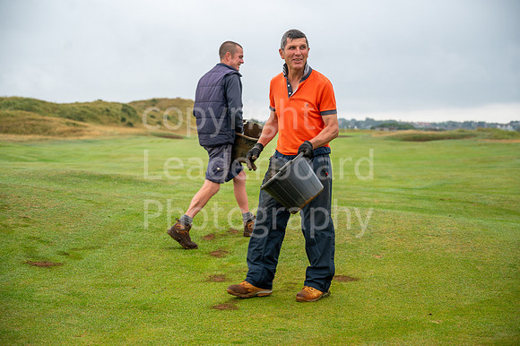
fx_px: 938
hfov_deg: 31.0
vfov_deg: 20.9
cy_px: 173
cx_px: 260
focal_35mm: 65
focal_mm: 65
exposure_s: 1/125
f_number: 4
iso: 160
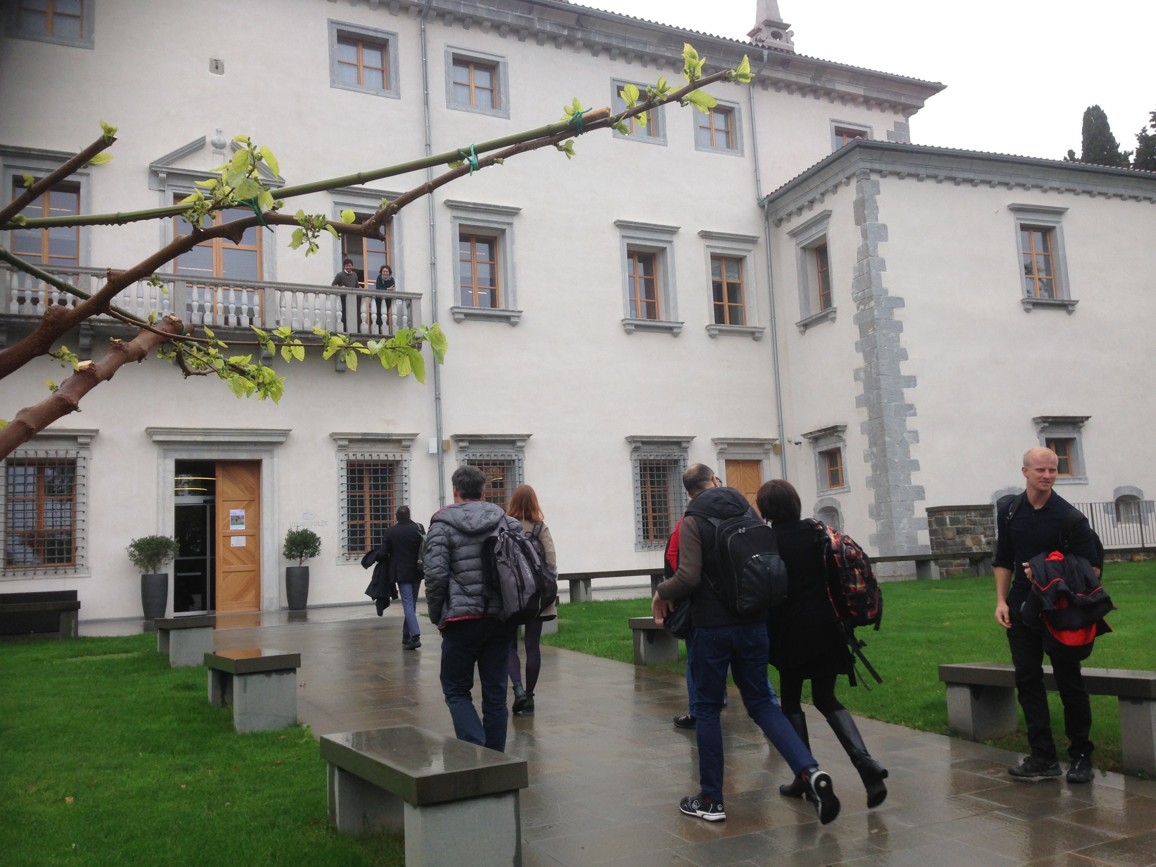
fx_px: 1102
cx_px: 578
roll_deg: +2.3
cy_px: 434
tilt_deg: +7.0
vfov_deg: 42.9
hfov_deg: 55.4
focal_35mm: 33
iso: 50
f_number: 2.4
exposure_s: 1/179
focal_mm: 4.12
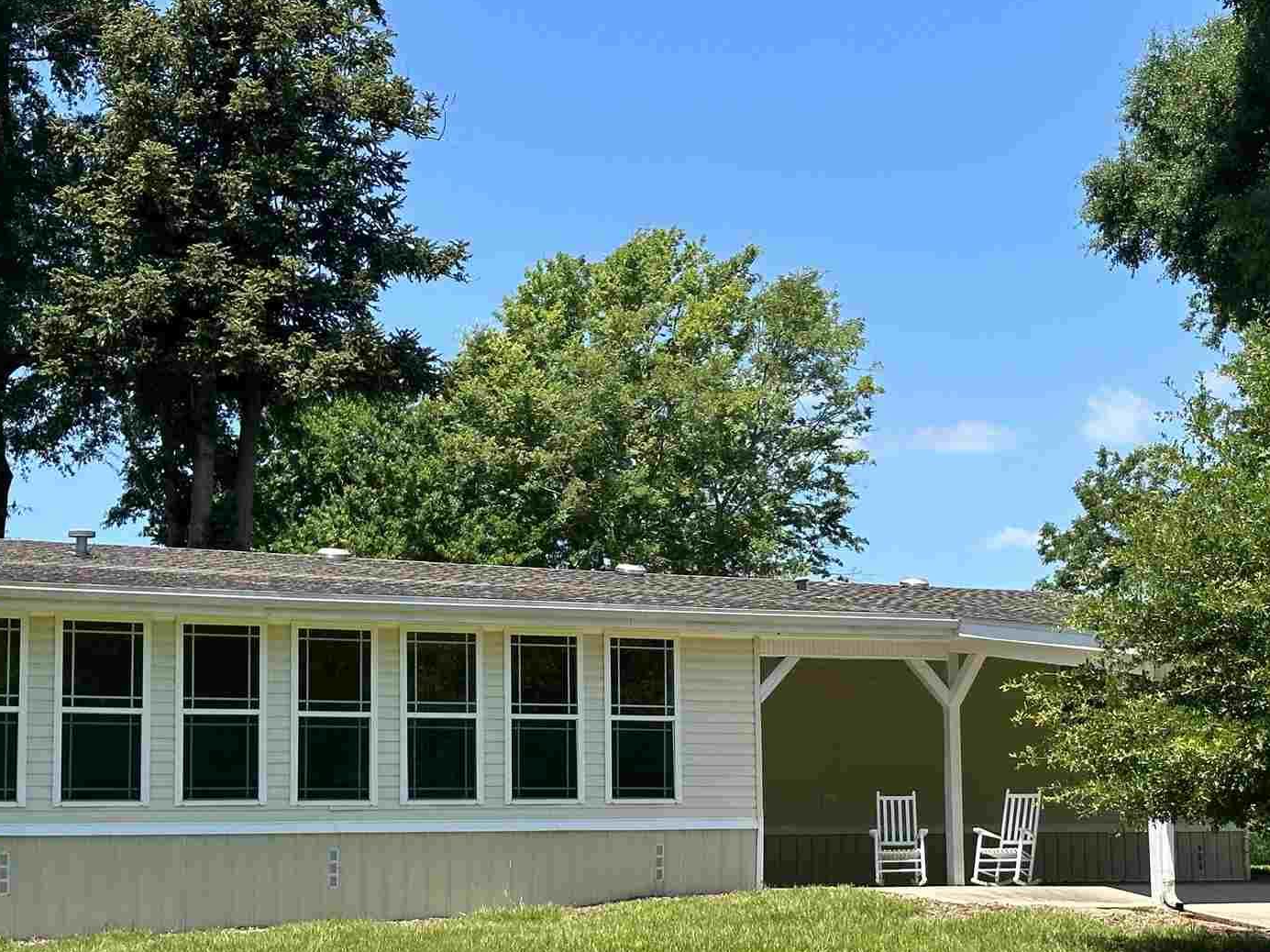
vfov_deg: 20.7
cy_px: 596
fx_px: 2604
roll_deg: +0.7
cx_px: 693
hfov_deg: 27.4
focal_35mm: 71
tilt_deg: +6.3
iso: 64
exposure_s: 1/2304
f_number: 1.78
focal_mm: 6.86
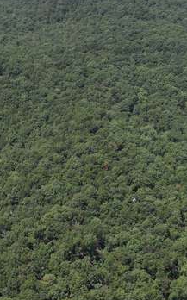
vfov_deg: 34.8
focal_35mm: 58
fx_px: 474
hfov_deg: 21.5
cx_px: -1
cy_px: 97
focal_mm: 8.38
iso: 130
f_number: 2.8
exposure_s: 1/1600
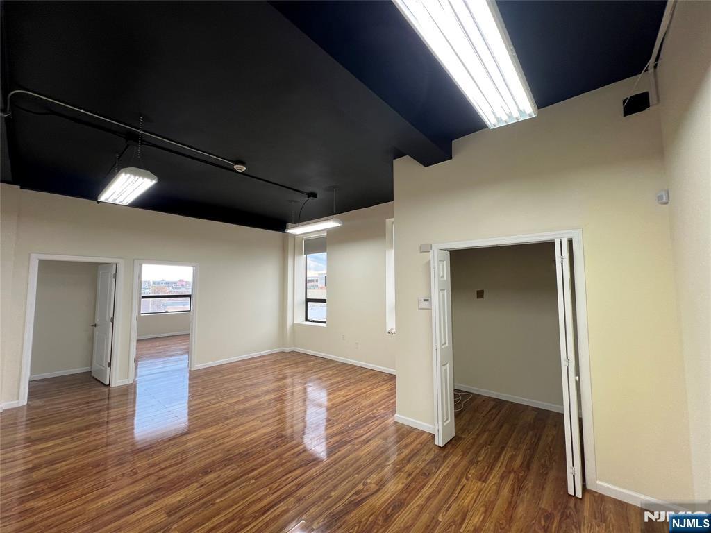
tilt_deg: +3.0
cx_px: 356
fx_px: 267
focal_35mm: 13
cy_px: 266
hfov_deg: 106.2
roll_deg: +0.4
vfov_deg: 89.9
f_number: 1.8
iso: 80
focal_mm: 1.57
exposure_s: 1/120
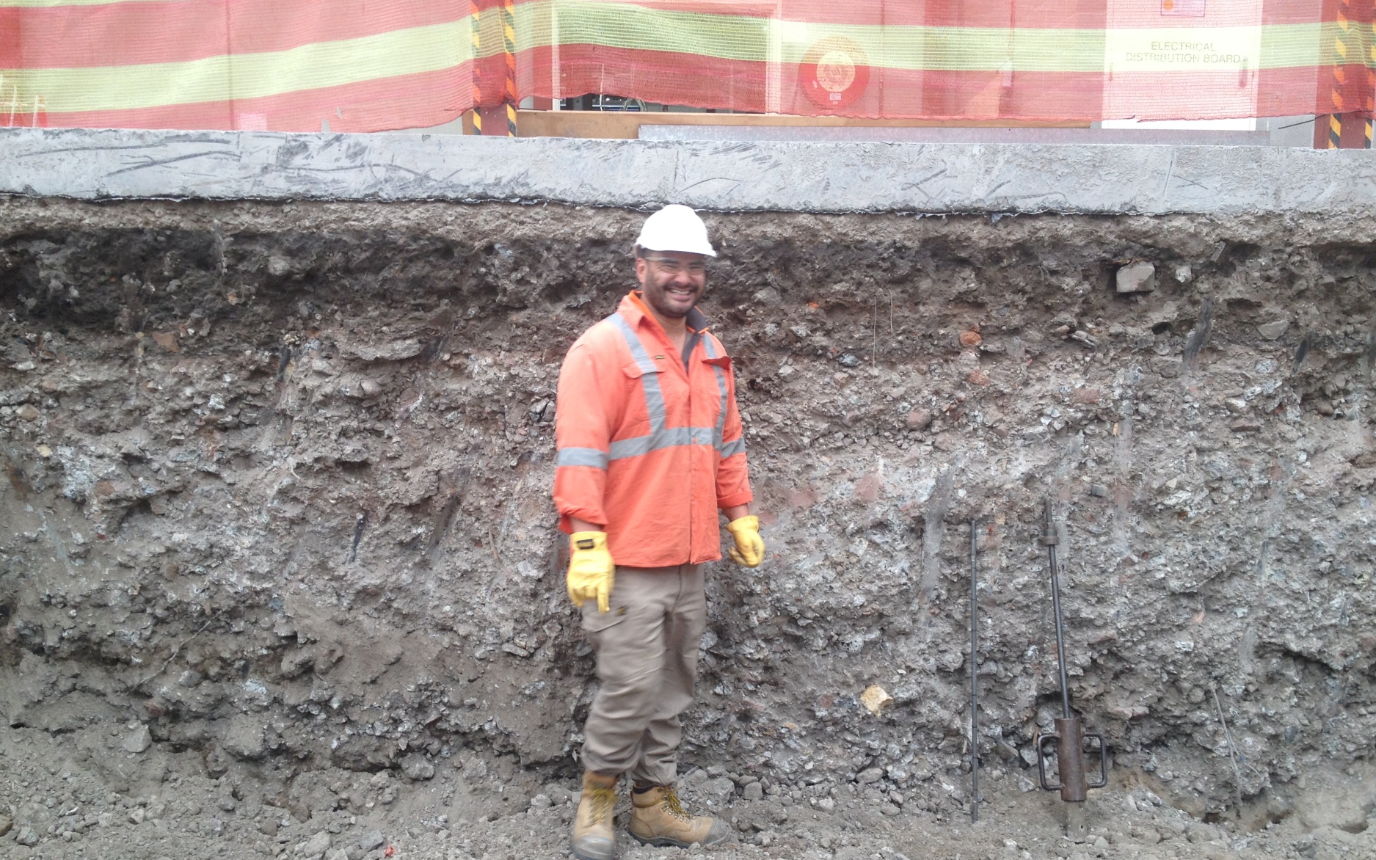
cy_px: 503
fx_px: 1425
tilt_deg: -8.3
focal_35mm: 38
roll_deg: -0.1
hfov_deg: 51.5
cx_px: 680
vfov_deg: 33.5
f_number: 2.4
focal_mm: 4.28
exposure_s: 1/40
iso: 50
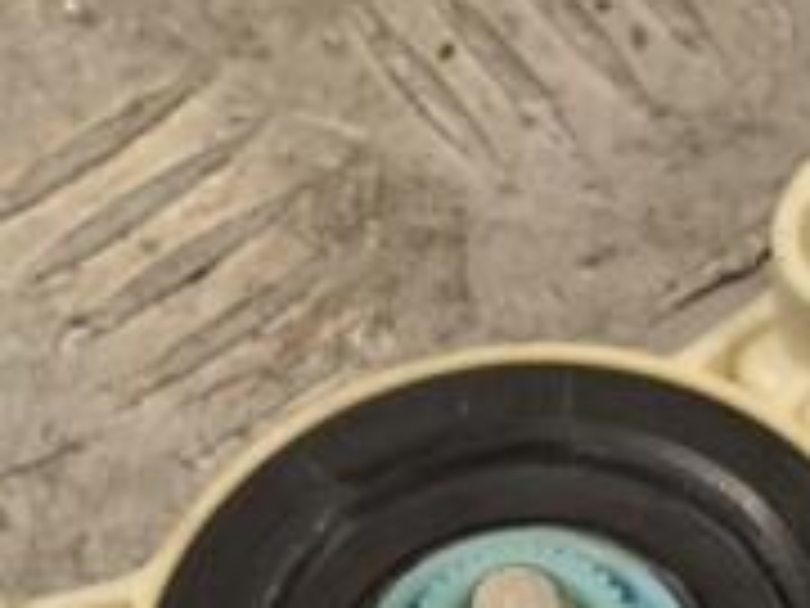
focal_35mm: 217
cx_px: 1062
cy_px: 658
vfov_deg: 6.8
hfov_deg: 9.0
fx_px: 5068
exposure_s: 1/500
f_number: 11
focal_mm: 45
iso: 3200
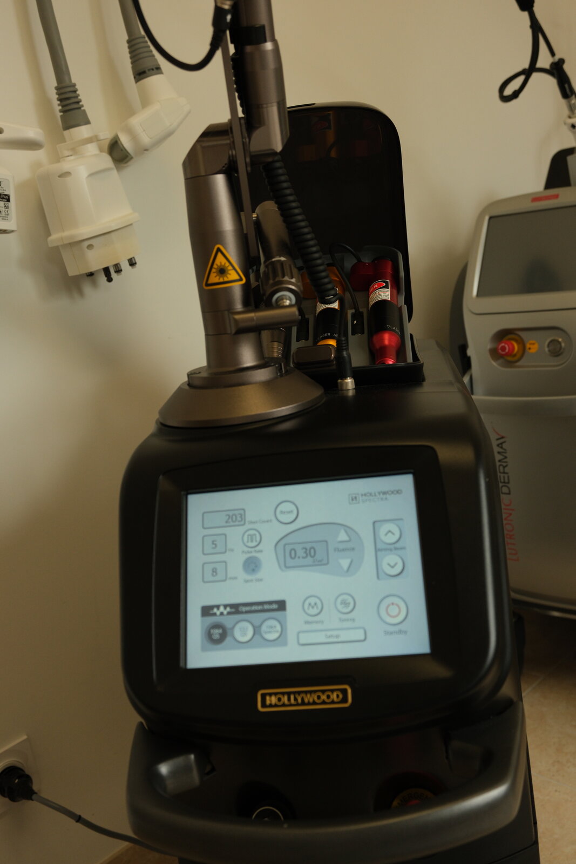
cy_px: 432
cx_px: 288
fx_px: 840
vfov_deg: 54.4
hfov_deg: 37.9
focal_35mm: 35
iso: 500
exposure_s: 1/140
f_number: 4
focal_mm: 23.4
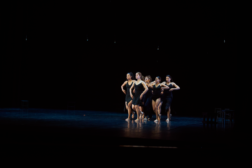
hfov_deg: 28.8
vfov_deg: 19.5
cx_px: 126
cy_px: 84
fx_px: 490
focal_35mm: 70
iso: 1250
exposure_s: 1/250
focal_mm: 70
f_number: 2.8
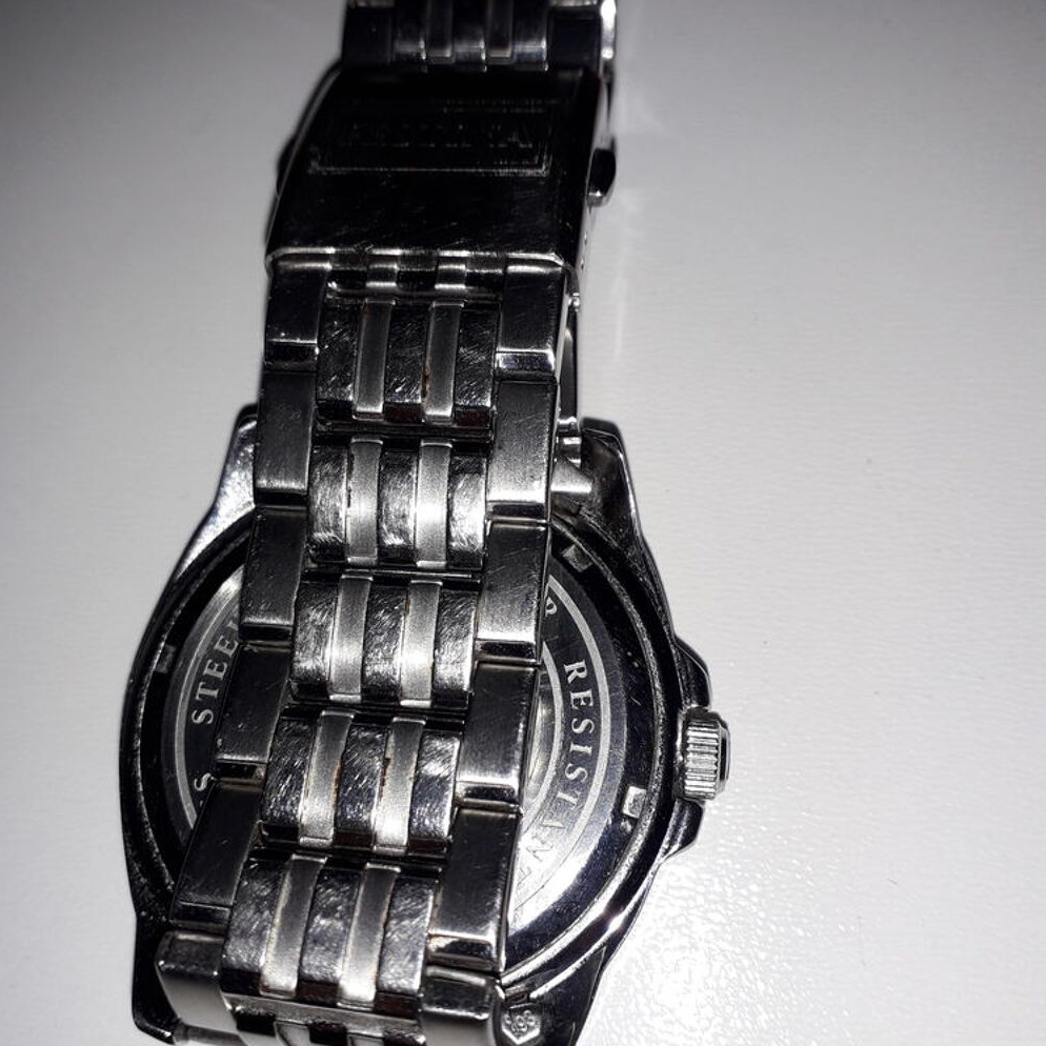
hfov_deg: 51.1
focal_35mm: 32
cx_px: 523
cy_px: 585
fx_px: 1094
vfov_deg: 51.0
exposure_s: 1/887
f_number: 1.9
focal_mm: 3.6
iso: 40
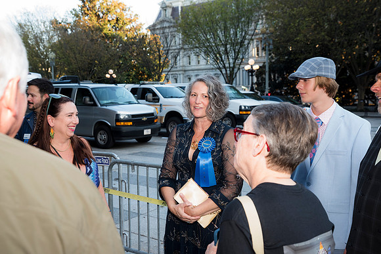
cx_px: 190
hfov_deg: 47.3
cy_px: 127
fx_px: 435
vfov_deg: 32.6
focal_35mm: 41
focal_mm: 40
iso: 800
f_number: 5.6
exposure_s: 1/160
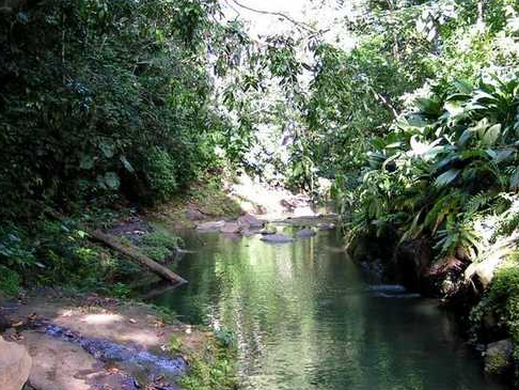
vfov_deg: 29.1
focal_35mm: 50
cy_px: 178
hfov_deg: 38.2
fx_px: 750
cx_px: 250
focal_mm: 5.8
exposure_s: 1/40
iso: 50
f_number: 2.8
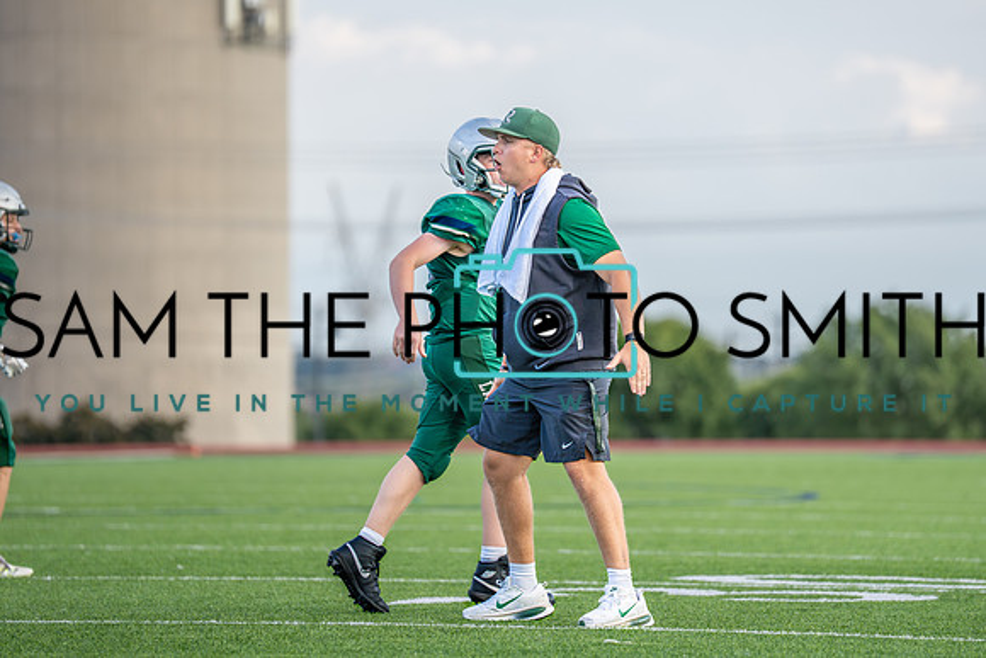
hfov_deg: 9.1
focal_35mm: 225
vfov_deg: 6.1
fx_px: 6163
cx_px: 531
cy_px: 298
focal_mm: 191
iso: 500
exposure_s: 1/1600
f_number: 2.8
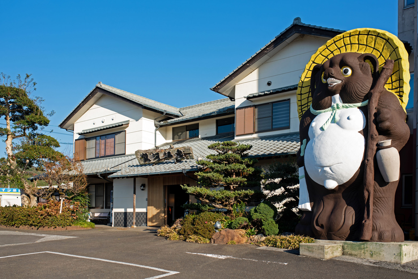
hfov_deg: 54.4
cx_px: 209
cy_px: 140
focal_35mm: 35
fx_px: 407
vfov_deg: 37.9
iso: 100
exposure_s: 1/1000
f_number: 4
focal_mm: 35
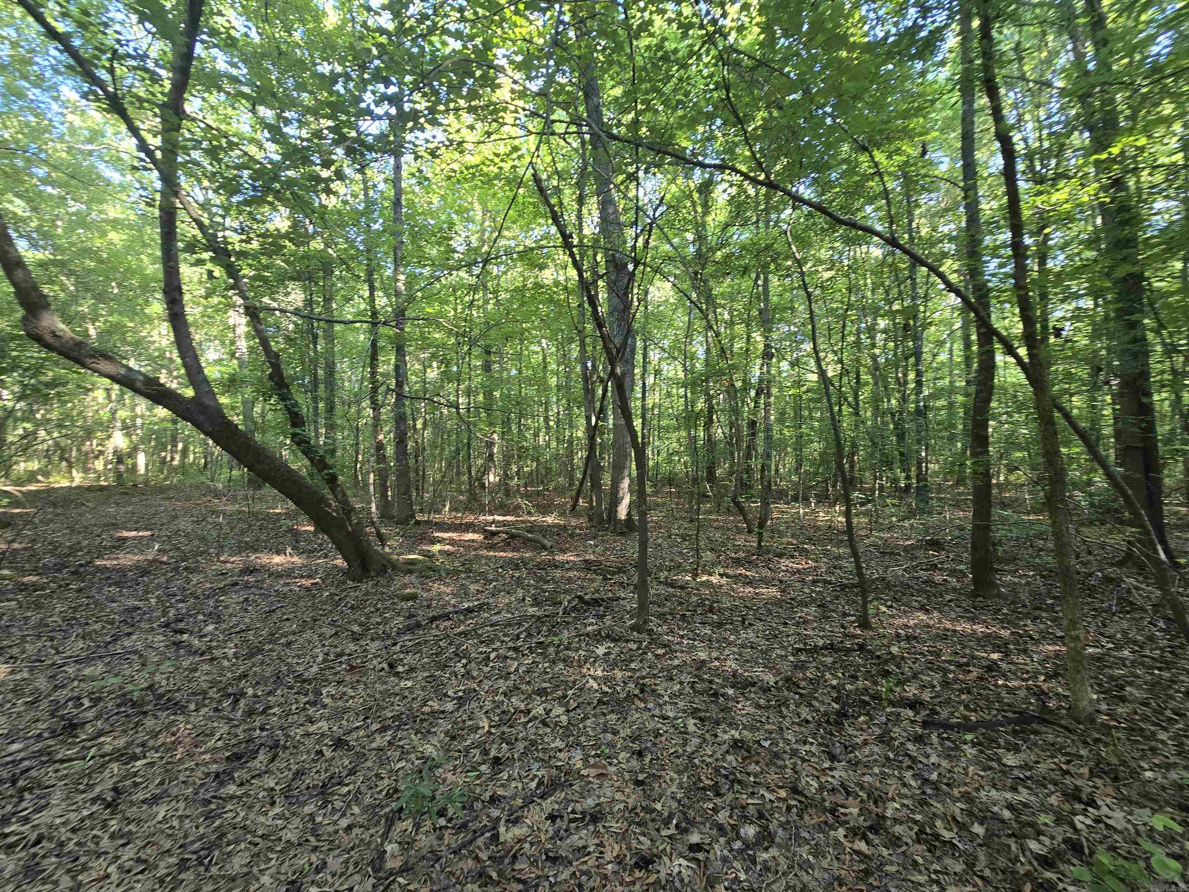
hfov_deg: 106.2
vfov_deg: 89.9
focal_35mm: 13
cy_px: 446
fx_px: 447
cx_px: 594
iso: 160
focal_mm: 2.2
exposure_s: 1/60
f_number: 2.2
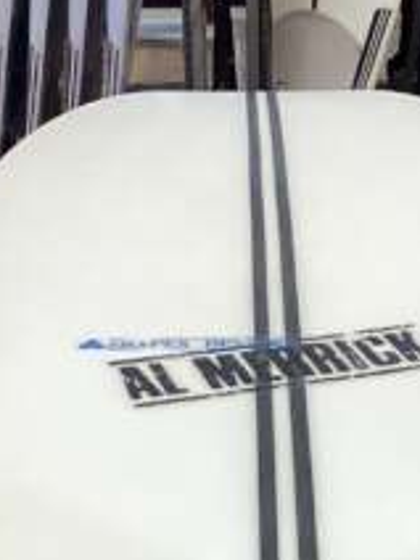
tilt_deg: -27.5
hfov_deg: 12.6
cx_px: 301
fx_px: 1893
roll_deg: -1.3
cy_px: 578
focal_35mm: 117
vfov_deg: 16.4
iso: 100
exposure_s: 1/120
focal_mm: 3.3
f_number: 2.4
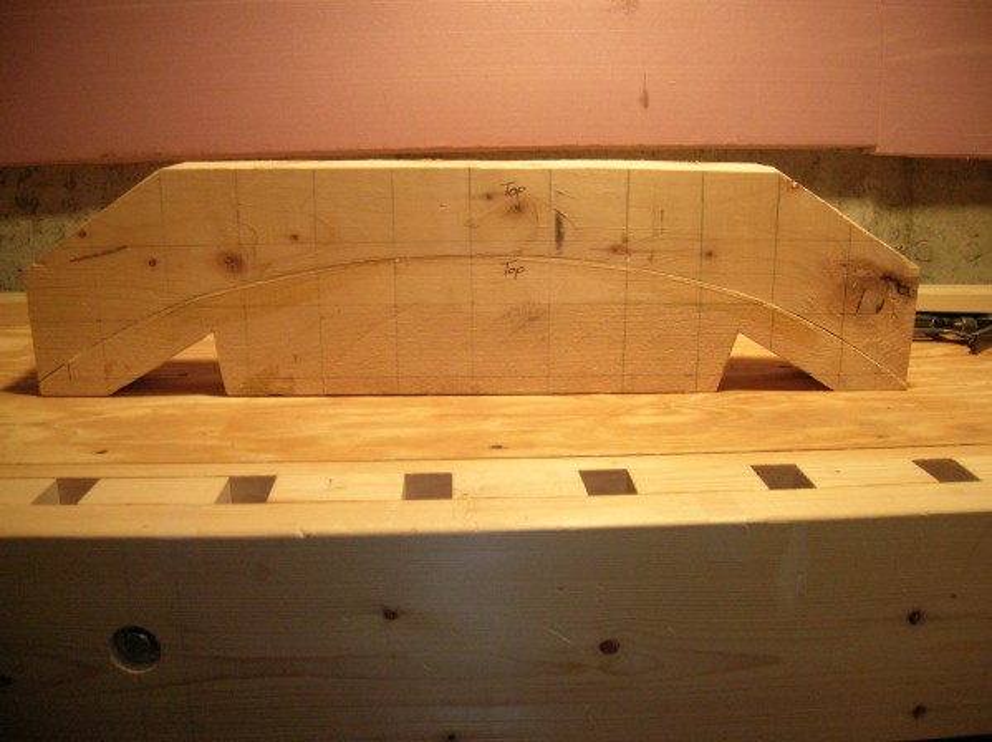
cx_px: 496
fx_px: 973
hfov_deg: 54.0
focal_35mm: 34
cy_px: 371
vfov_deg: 41.7
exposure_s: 1/19.1
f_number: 2.9
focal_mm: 5.7
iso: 200
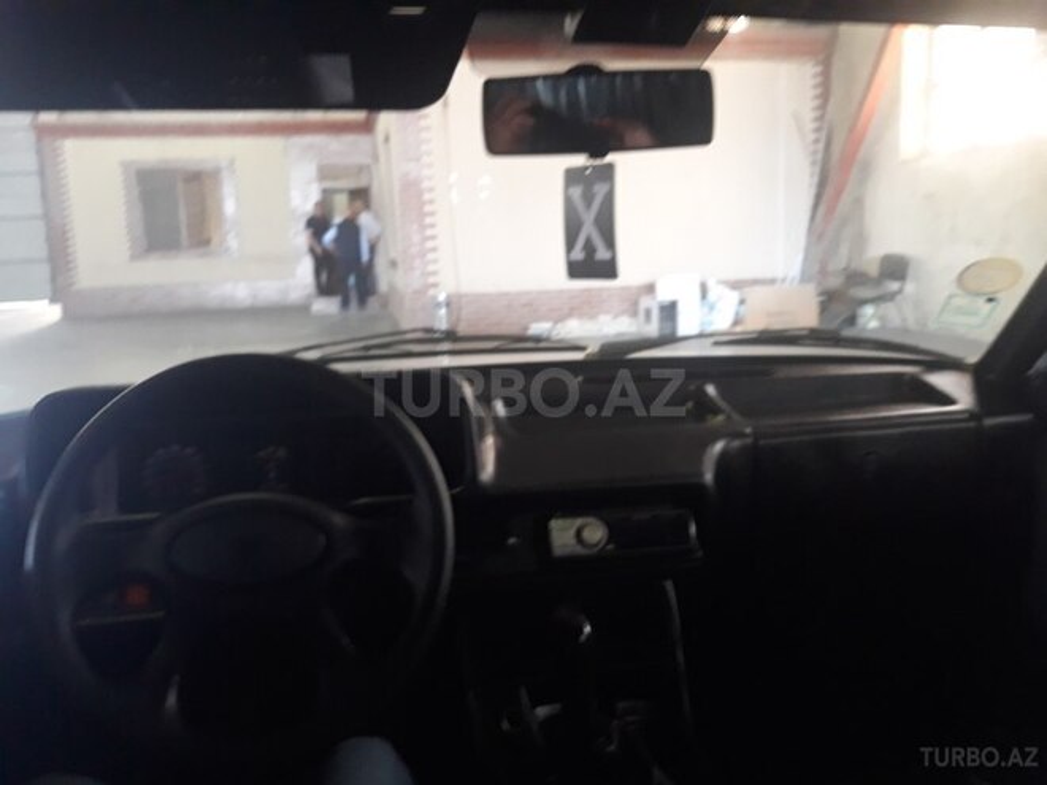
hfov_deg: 65.3
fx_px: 817
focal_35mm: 27
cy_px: 392
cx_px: 524
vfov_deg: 51.4
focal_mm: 3.71
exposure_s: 1/25
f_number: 1.7
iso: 320
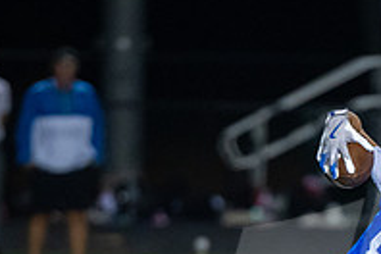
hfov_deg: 2.9
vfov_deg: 1.9
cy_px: 346
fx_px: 7461
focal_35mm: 705
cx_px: 377
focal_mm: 200
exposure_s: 1/1000
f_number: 2.8
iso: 5000
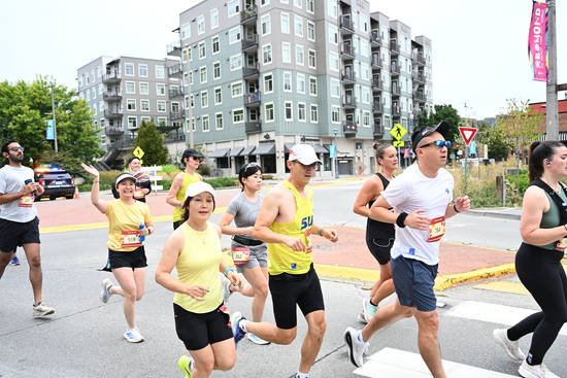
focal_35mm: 32
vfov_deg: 41.1
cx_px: 284
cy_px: 189
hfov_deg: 58.7
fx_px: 504
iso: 2000
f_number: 4
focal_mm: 32
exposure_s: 1/800
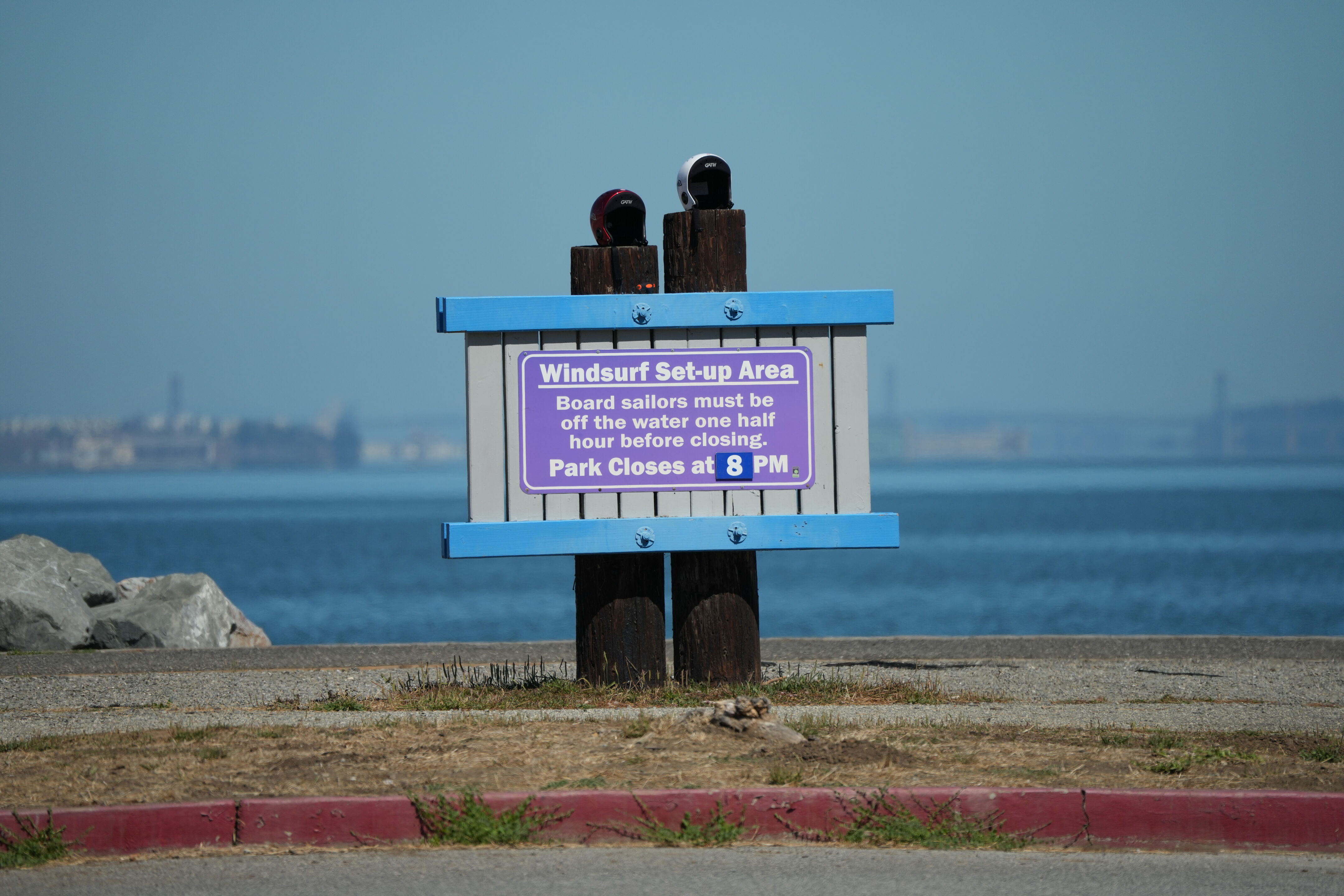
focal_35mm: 400
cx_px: 672
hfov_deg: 5.2
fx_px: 14932
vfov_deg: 3.4
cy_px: 448
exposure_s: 1/2500
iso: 320
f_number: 6.3
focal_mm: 400
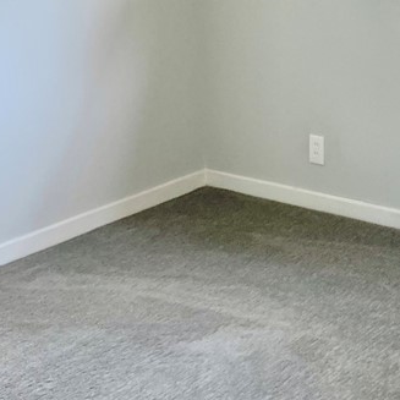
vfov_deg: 23.6
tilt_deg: -10.2
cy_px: 69
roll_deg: +1.1
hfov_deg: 23.4
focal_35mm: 72
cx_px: 361
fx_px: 941
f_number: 1.8
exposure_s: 1/60
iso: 100
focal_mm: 4.25
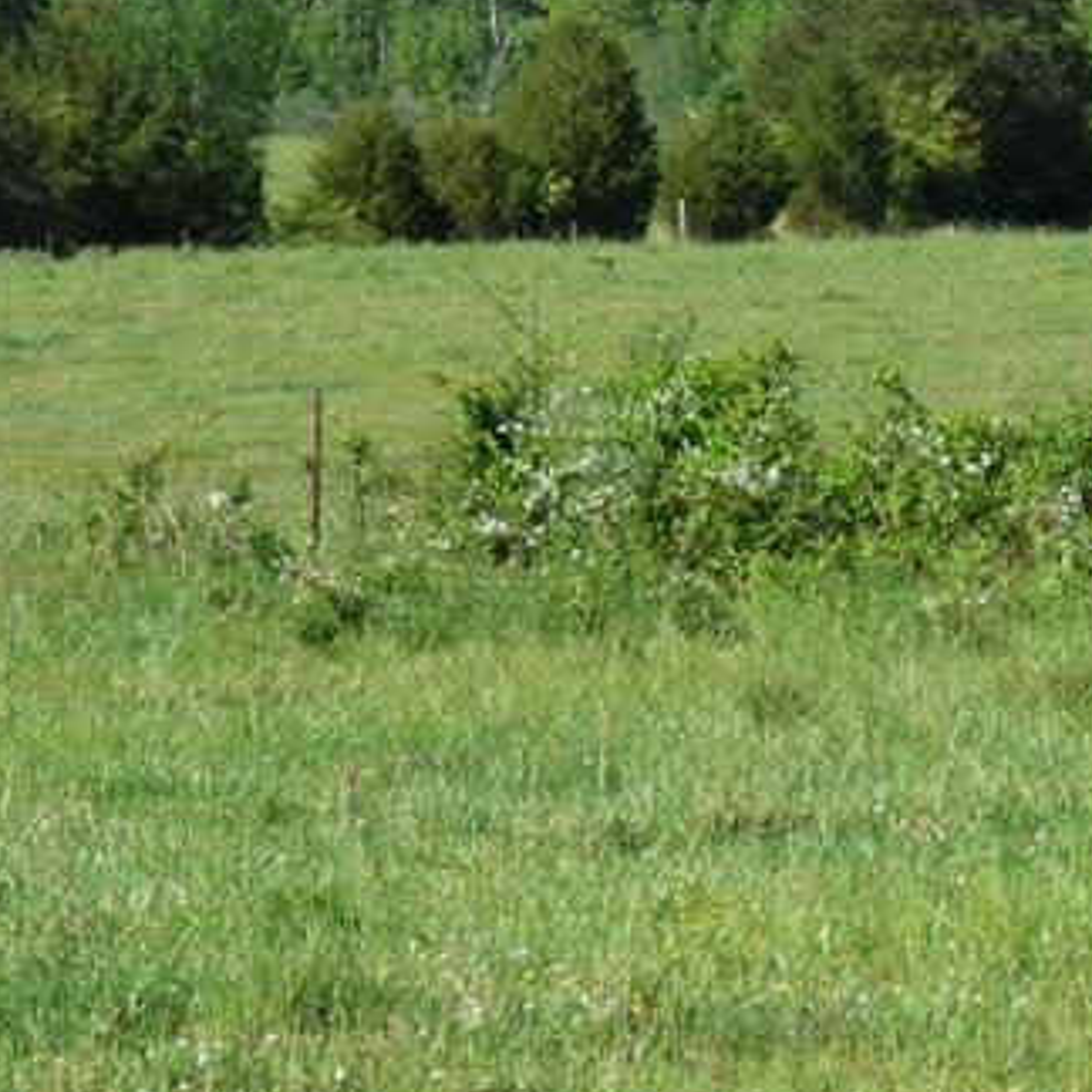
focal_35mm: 232
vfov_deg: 7.5
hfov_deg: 7.5
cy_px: 495
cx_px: 981
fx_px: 8280
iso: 100
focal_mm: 13.94
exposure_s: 1/500
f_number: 4.5
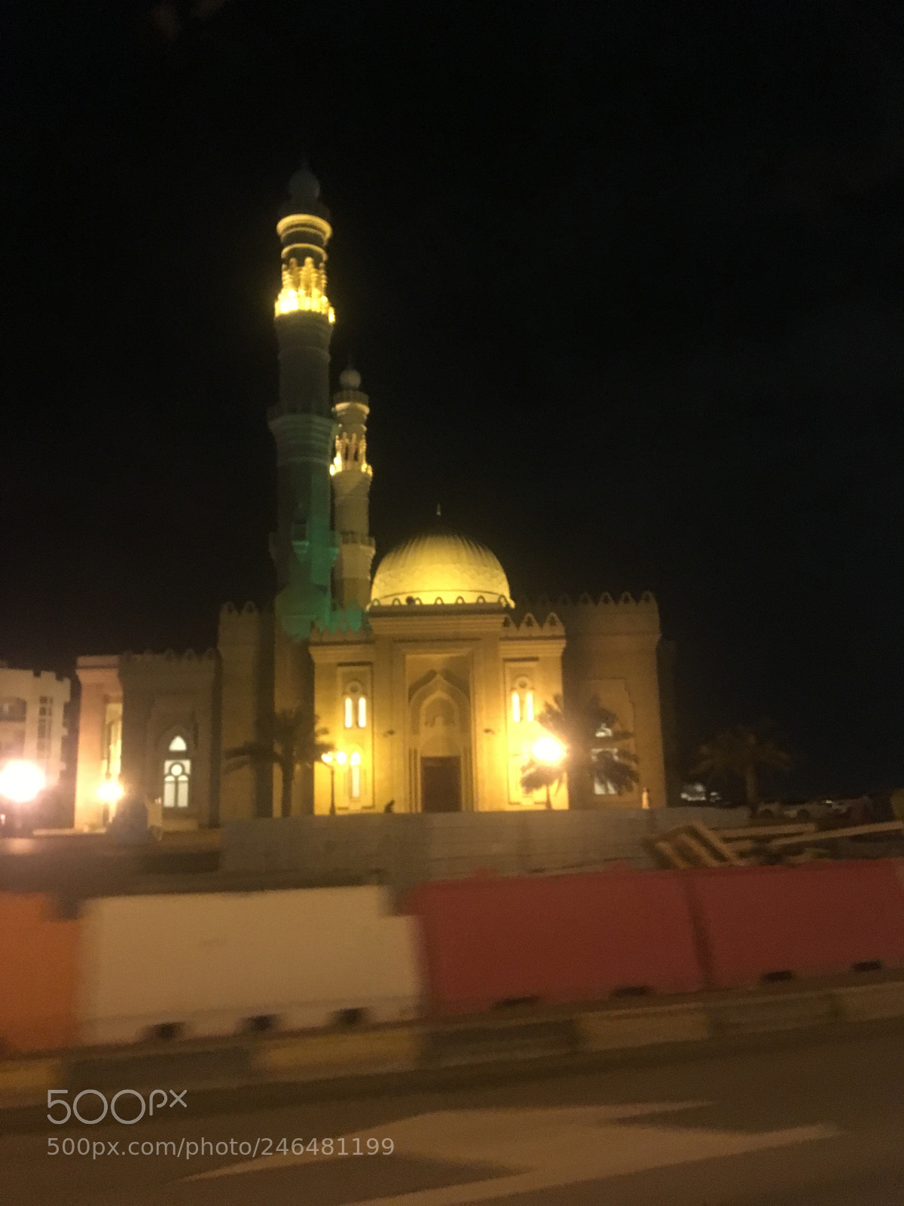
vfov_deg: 61.7
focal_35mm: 29
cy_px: 603
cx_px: 452
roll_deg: +2.8
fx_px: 1010
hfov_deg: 48.2
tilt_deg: +13.5
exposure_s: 1/17
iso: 500
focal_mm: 4.15
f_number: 2.2
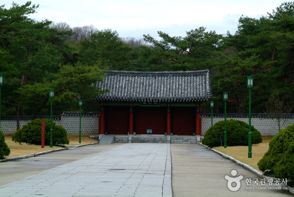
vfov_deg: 10.7
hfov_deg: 16.0
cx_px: 147
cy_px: 98
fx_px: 1047
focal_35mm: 128
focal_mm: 85
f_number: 9.5
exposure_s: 1/350
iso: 400
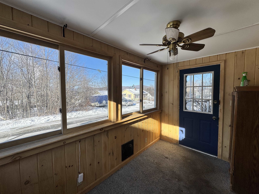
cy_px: 97
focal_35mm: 14
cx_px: 130
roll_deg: -0.2
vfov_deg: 85.7
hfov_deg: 102.1
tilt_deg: -4.2
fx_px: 105
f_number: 2.2
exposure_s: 1/804
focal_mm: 2.22
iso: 50
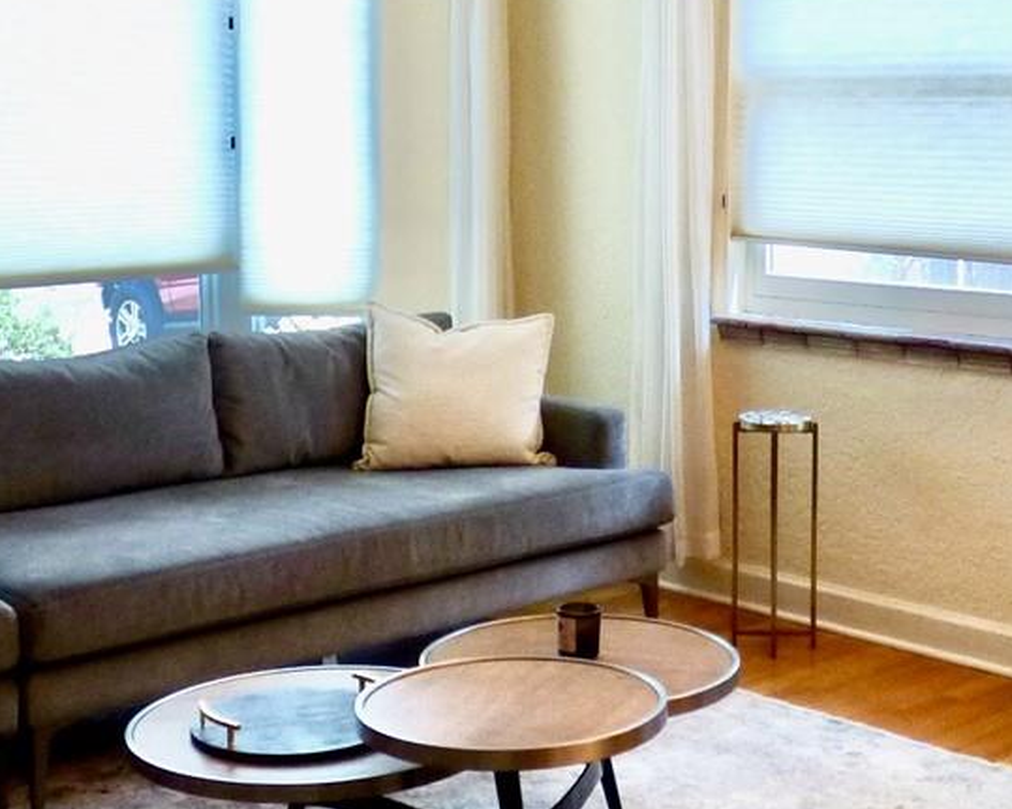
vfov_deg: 26.1
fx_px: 1737
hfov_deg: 32.3
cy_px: 259
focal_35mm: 58
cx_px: 642
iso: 160
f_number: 2.8
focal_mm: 3.58
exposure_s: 1/60
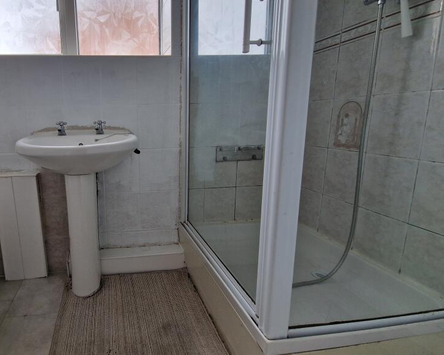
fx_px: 236
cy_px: 167
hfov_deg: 82.0
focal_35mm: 18
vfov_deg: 73.7
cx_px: 132
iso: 64
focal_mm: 2.2
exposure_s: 1/100
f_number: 2.2
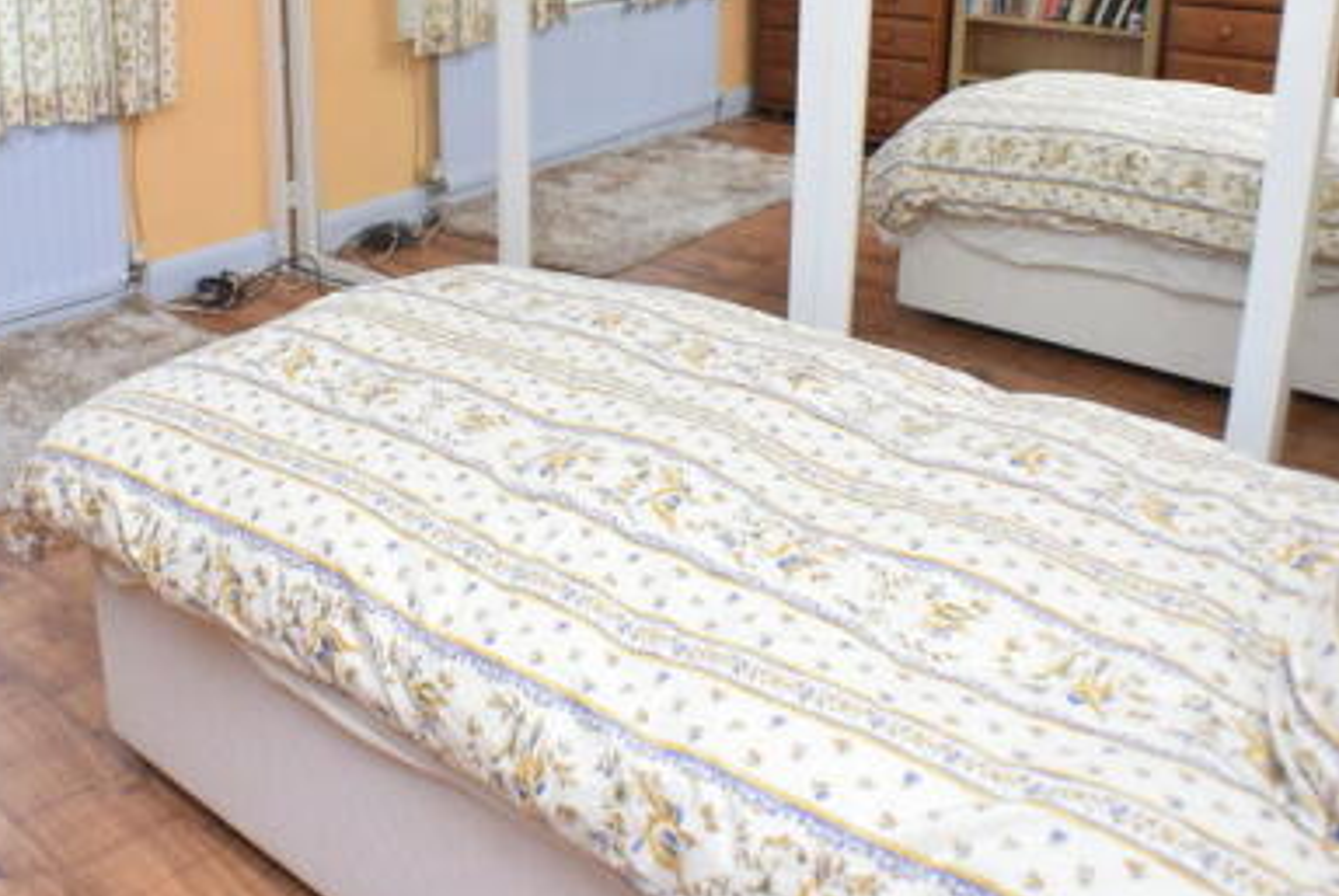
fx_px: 1713
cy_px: 162
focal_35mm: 46
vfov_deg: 28.6
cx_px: 424
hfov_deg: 42.0
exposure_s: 1/80
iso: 400
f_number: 4.5
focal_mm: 18
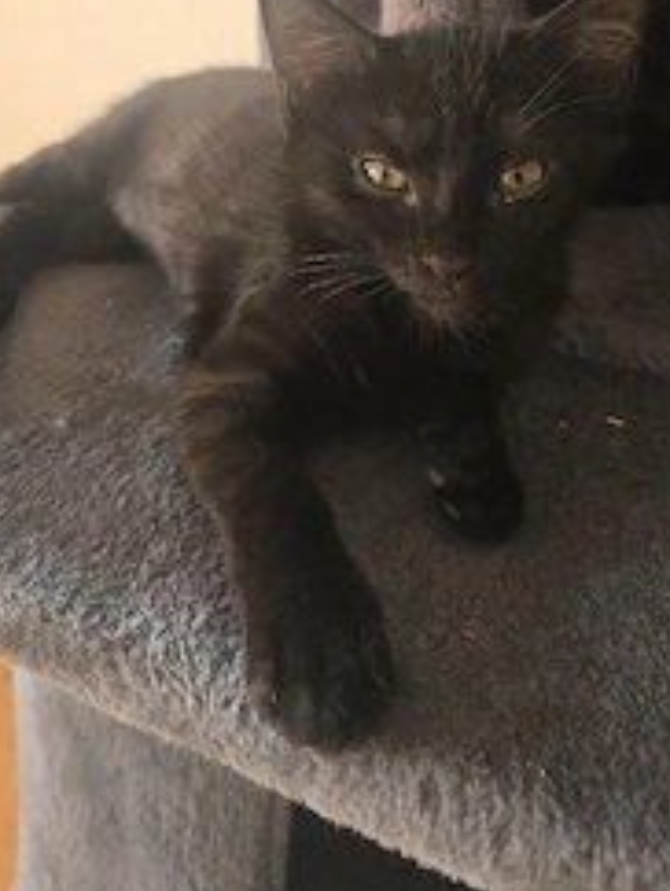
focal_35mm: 38
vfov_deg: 46.9
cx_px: 247
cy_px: 206
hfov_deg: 37.5
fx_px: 979
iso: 200
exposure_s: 1/101
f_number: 1.7
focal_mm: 6.3
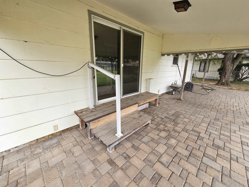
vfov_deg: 89.9
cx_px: 124
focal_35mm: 13
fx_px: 94
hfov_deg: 106.2
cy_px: 94
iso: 50
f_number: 2.2
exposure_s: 1/214
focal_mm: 2.2
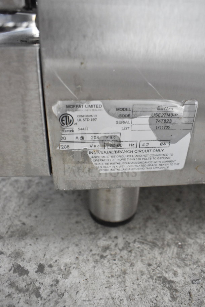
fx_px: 231
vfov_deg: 67.4
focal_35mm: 27
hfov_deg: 47.9
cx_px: 102
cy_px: 154
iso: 6400
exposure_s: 1/100
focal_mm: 18
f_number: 5
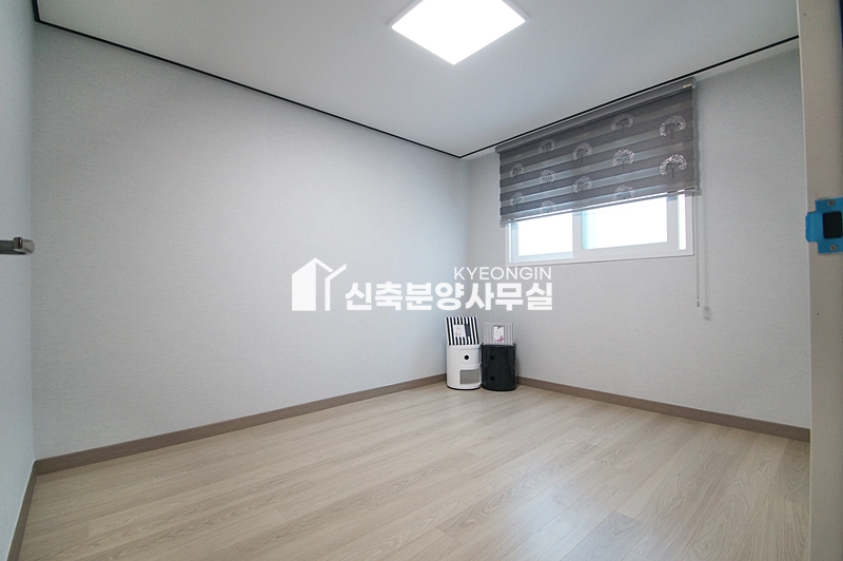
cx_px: 422
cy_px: 280
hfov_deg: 100.4
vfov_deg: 77.2
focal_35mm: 15
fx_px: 351
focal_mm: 10
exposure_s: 1/100
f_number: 4
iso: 800
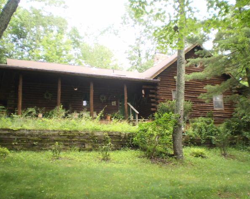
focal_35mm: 38
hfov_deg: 47.9
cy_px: 99
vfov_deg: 39.1
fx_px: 281
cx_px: 135
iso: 64
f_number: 3.1
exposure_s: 1/60
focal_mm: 6.3
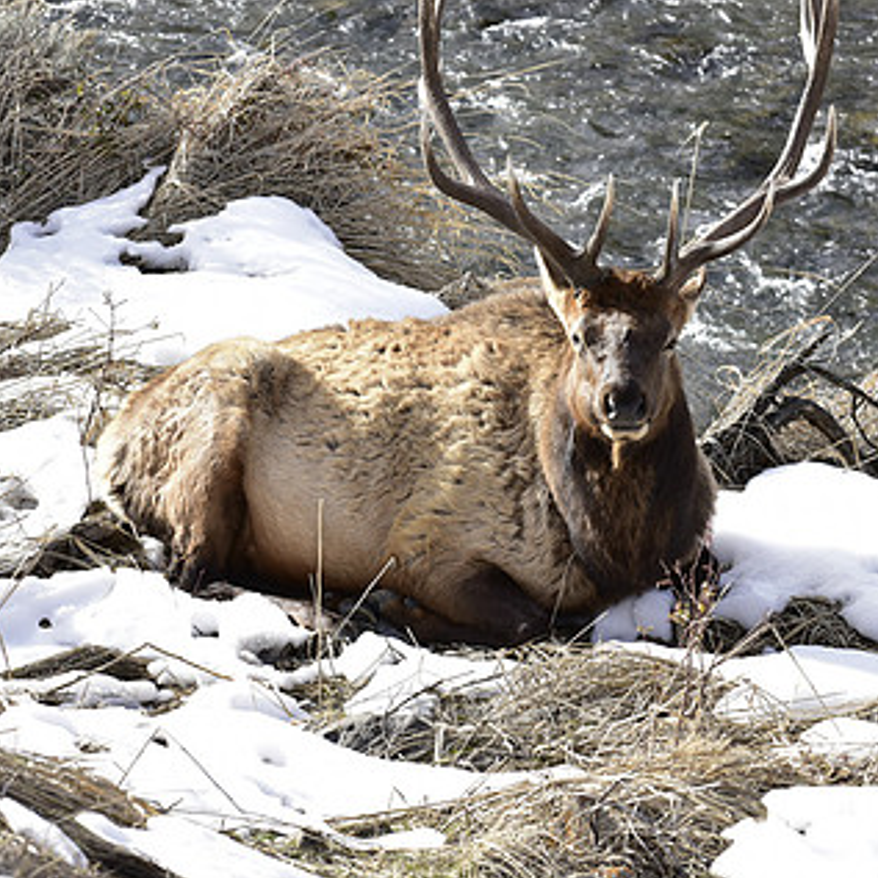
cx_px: 440
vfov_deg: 10.0
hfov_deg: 10.0
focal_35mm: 174
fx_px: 4993
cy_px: 356
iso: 800
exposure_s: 1/1000
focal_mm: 112
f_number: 8
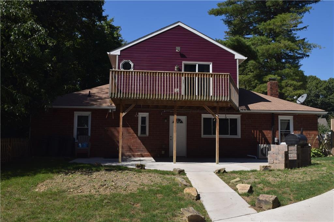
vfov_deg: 36.8
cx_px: 167
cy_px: 111
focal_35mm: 36
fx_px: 334
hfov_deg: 53.1
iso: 100
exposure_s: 1/200
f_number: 11
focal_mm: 24
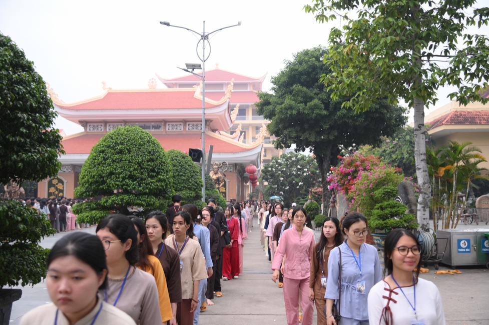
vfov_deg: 38.8
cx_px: 244
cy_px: 162
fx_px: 462
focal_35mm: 34
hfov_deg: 55.8
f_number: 4
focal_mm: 34
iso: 1250
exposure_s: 1/100
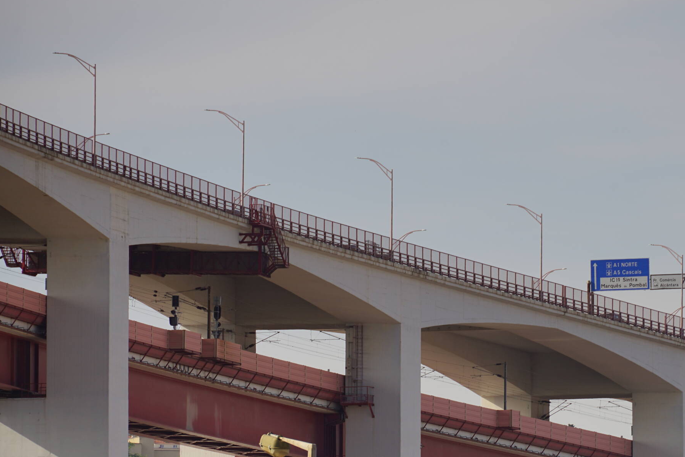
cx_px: 459
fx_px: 8182
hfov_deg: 4.8
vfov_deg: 3.2
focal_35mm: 430
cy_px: 301
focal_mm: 300
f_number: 9
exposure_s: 1/320
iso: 100
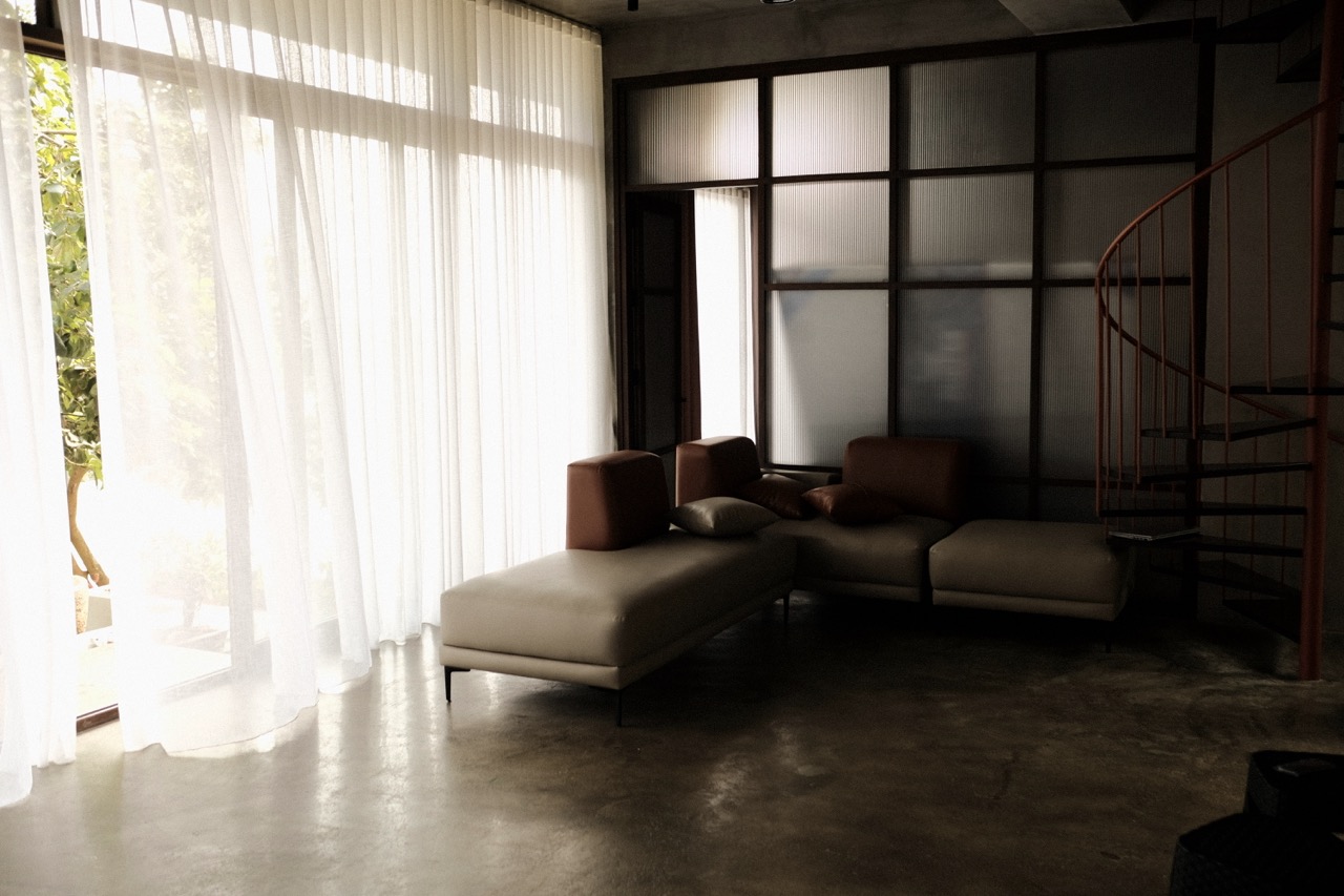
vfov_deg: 37.8
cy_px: 448
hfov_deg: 54.4
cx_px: 672
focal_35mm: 35
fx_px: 1306
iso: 200
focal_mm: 23
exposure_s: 1/60
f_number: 3.2
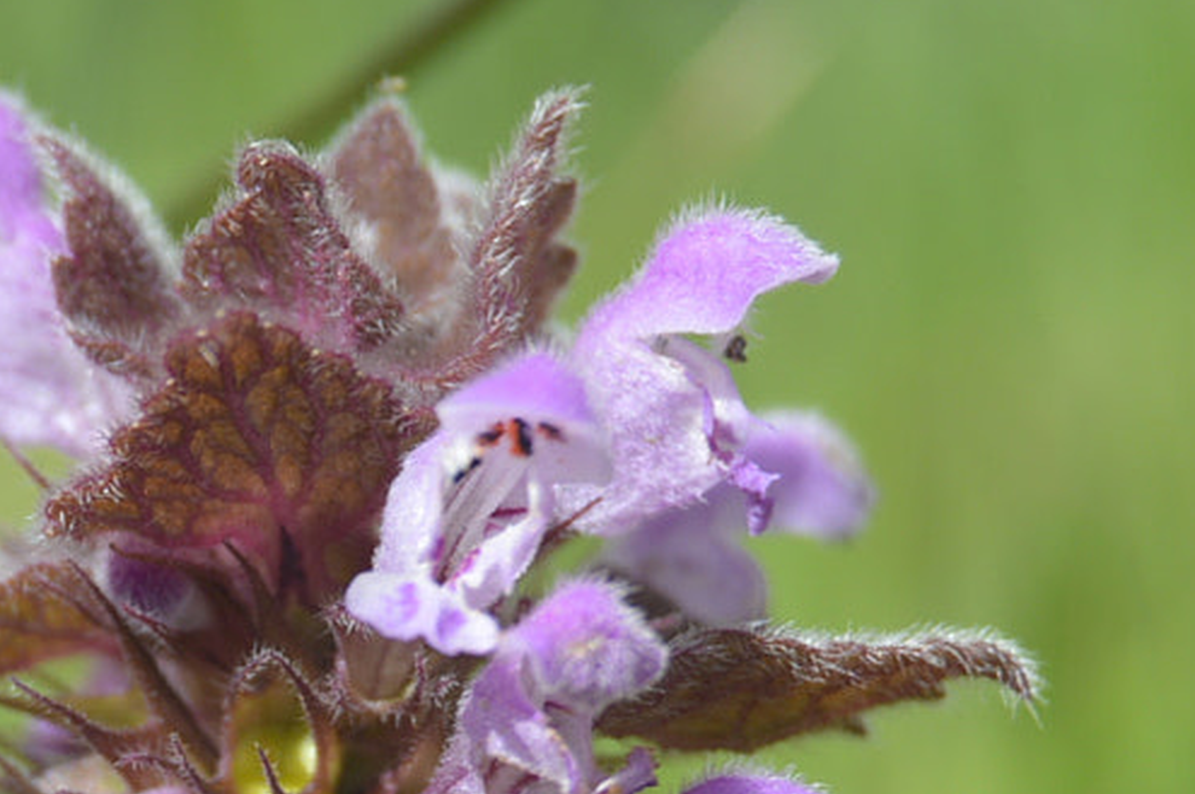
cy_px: 980
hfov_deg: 7.7
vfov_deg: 5.1
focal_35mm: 267
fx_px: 8841
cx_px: 186
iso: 100
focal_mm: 55
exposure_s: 1/250
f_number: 8
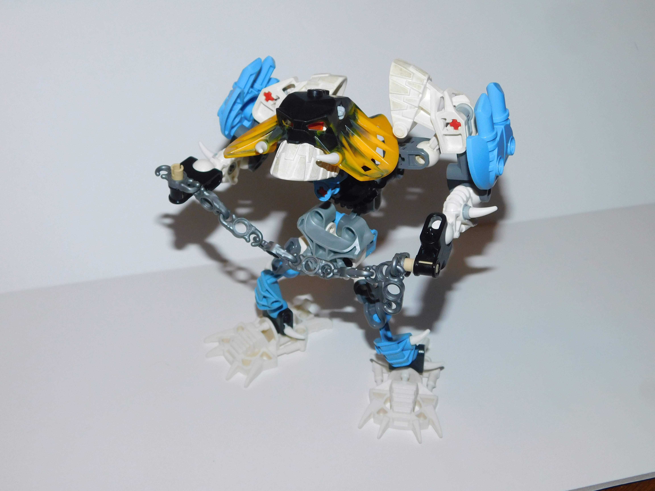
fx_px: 851
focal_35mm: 45
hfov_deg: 42.1
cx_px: 328
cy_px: 246
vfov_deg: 32.2
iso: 200
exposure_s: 1/30
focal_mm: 8
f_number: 3.7
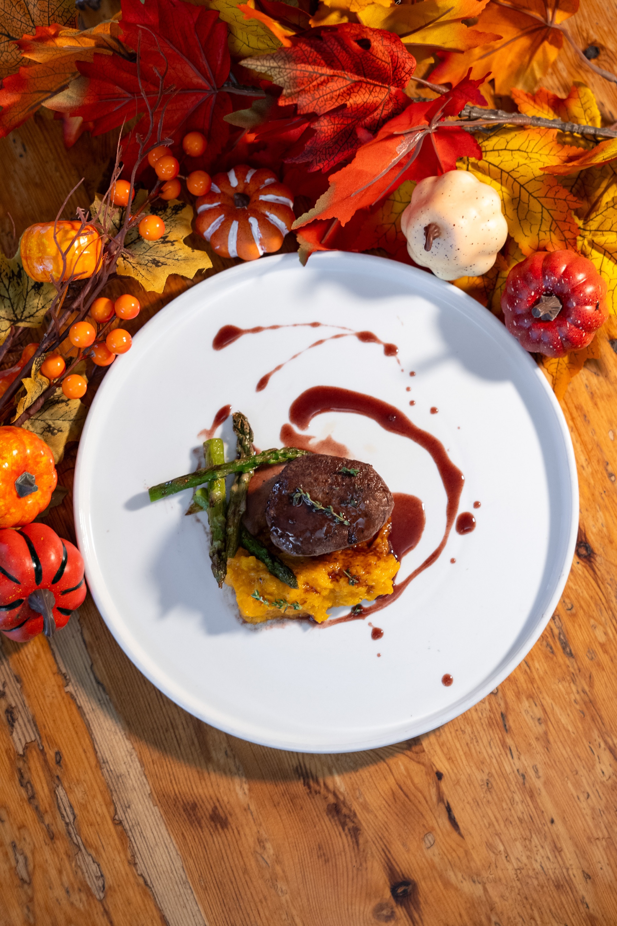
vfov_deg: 32.9
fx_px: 1568
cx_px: 308
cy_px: 463
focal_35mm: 61
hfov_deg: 22.3
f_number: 4
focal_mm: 61
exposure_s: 1/100
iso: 1600
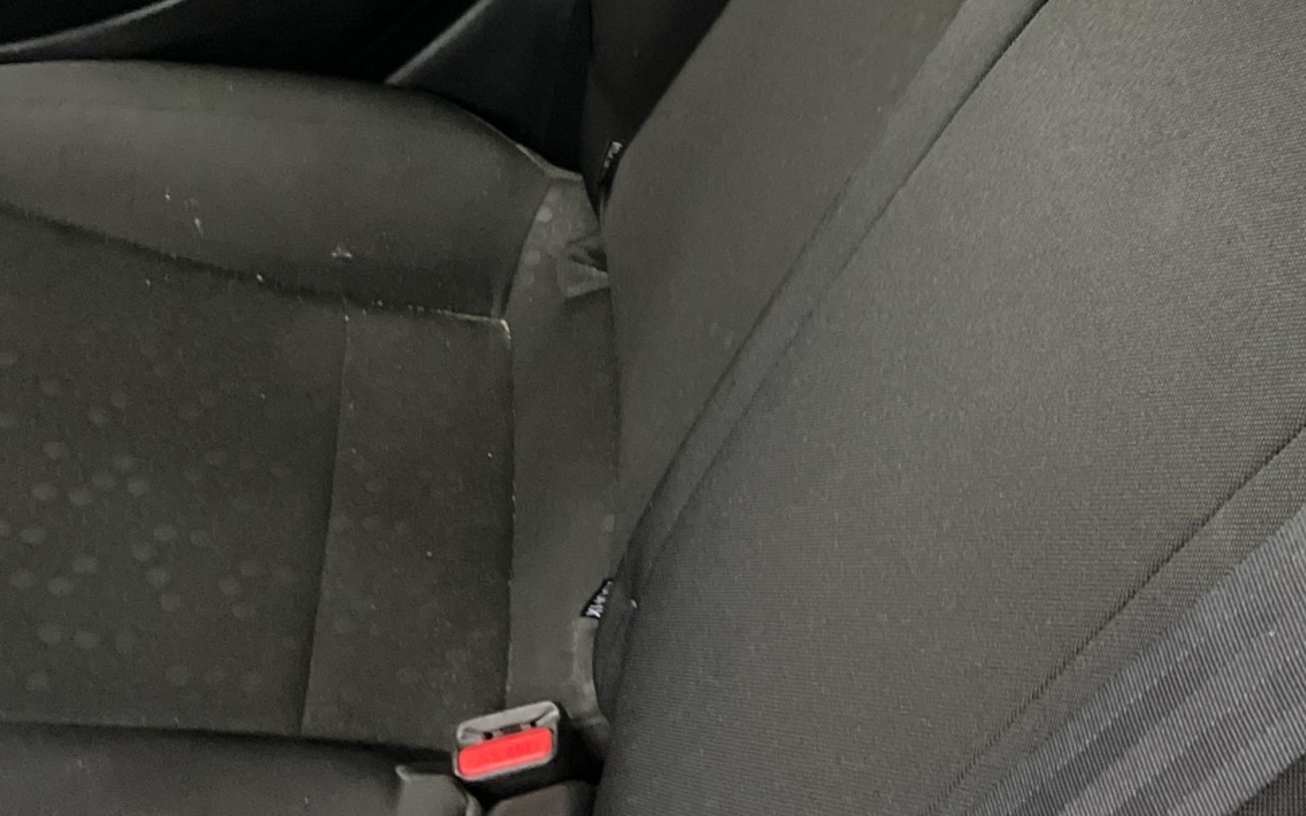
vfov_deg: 24.7
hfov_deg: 37.2
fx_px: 1815
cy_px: 109
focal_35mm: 51
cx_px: 1154
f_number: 1.6
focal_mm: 4.2
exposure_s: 1/30
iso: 1000
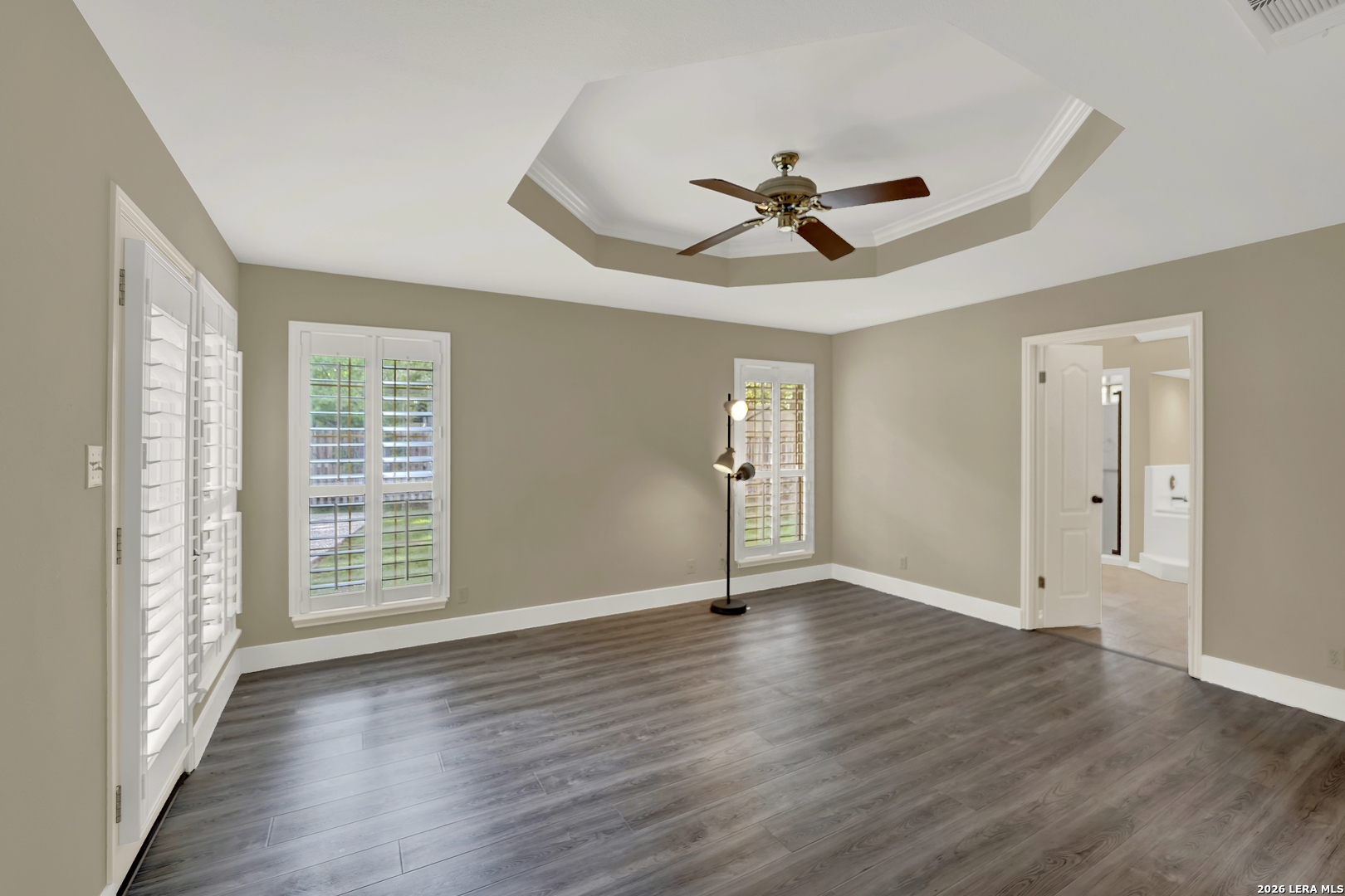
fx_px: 523
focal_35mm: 14
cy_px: 448
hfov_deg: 104.3
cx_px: 672
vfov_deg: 81.2
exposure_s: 1/30
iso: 250
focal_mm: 14
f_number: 2.8
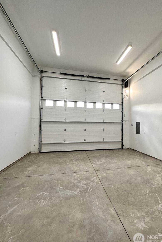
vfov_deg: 100.4
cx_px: 93
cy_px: 122
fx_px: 101
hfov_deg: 76.8
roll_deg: -0.5
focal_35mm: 15
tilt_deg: +1.1
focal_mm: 2.22
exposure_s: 1/120
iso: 160
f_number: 2.2
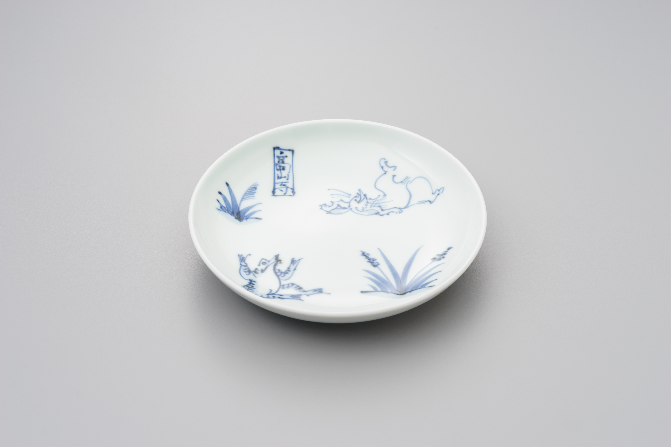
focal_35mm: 90
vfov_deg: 15.2
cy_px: 224
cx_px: 336
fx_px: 1677
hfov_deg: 22.6
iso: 200
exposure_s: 1/125
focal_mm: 90
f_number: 11
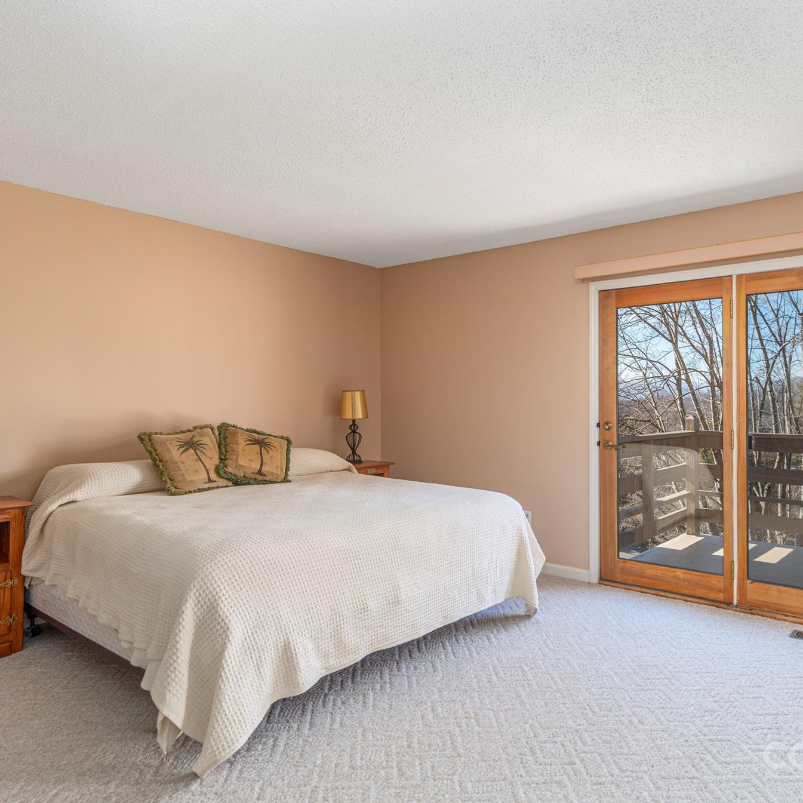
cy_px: 400
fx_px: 577
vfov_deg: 69.6
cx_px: 490
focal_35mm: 22
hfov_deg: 68.8
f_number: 7.1
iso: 320
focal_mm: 17
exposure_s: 1/50
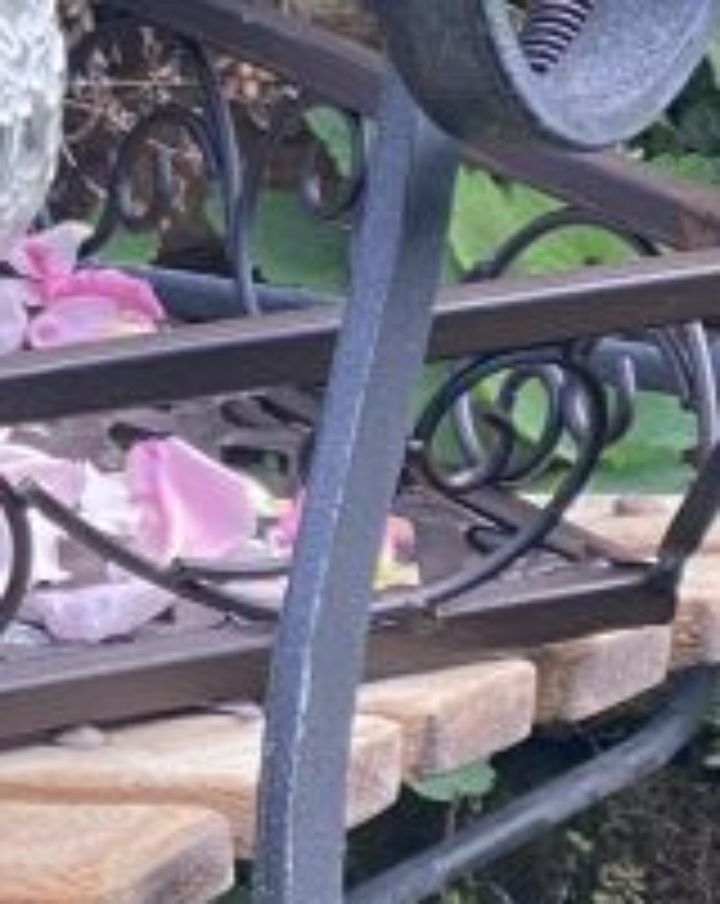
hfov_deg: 5.9
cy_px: 445
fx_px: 6760
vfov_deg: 7.7
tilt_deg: -14.4
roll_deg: -0.4
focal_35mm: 253
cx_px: -734
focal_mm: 6
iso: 20
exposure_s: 1/132
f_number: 2
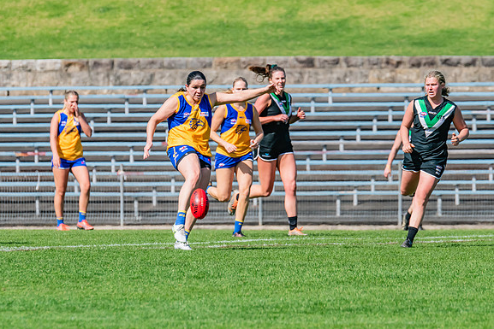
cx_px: 208
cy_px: 151
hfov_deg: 3.5
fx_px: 8043
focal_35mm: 586
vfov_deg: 2.3
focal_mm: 420
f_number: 10
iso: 800
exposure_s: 1/1600
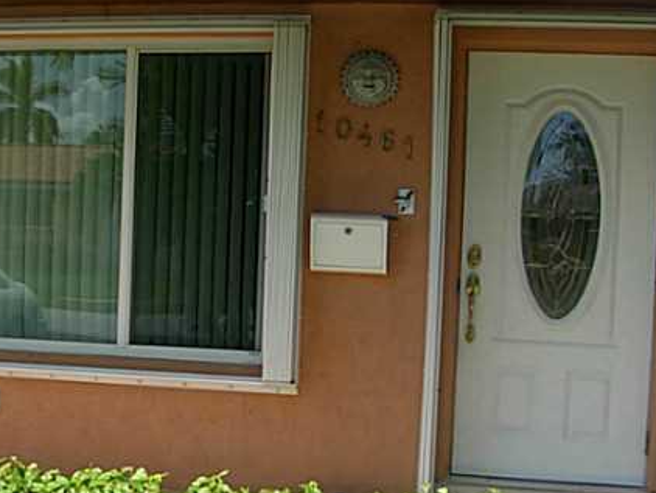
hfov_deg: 26.9
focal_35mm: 72
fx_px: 1365
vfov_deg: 20.4
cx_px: 224
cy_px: 313
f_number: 2.9
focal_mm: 6.3
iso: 79
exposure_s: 1/861
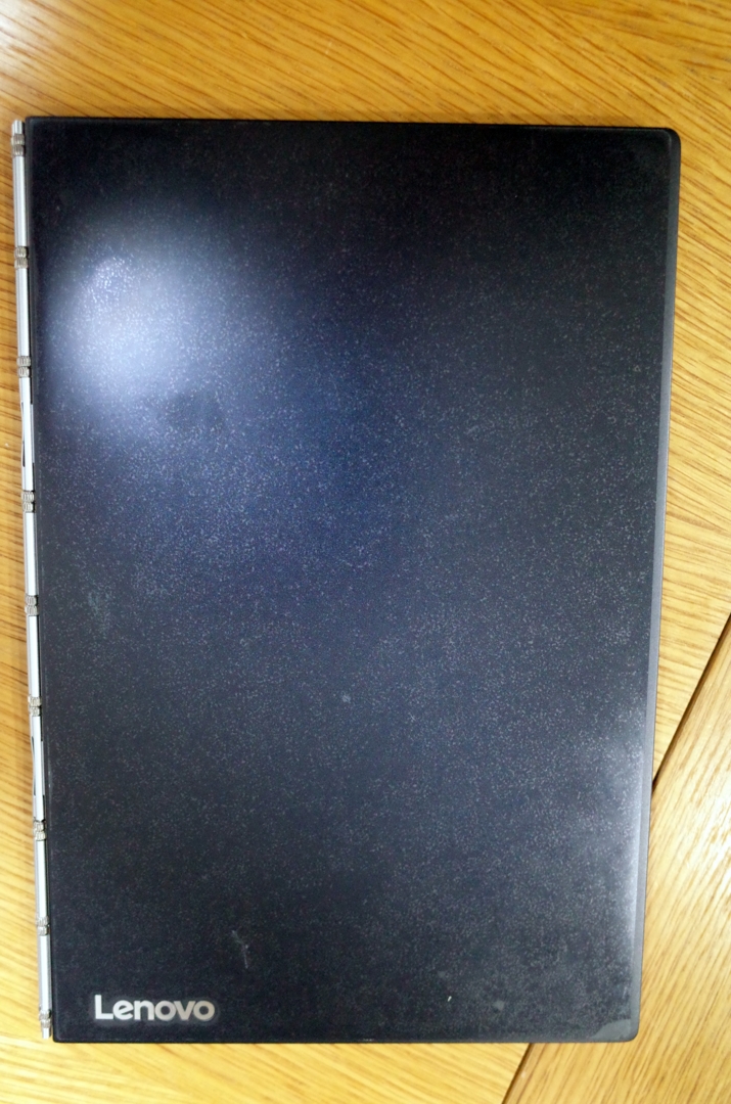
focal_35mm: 28
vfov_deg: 65.6
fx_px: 857
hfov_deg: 46.2
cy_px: 552
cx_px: 366
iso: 4500
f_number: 2.8
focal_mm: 18.3
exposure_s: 1/60
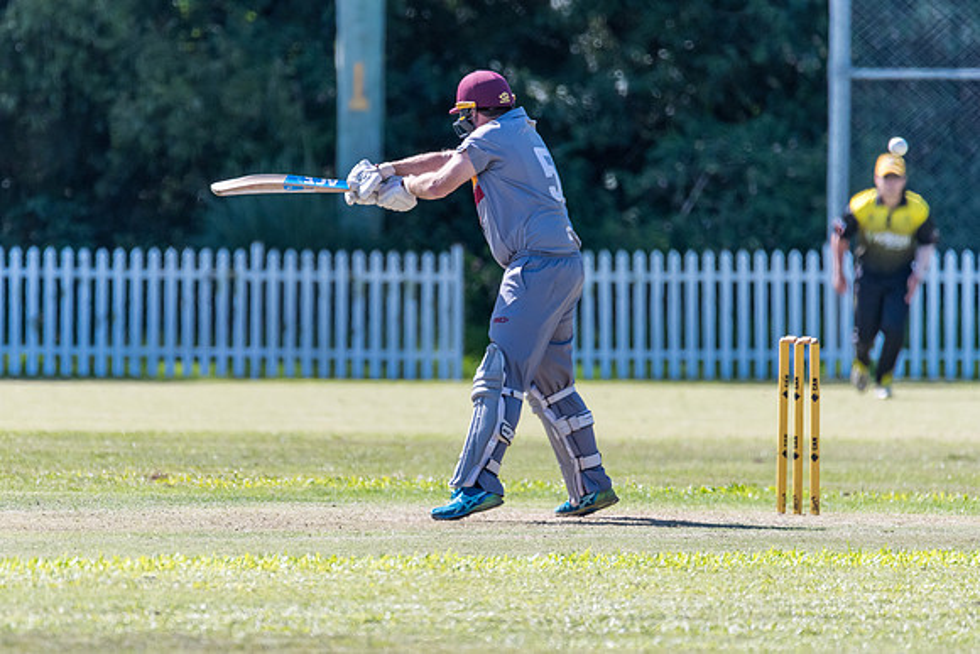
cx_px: 433
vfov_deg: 2.0
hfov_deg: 3.0
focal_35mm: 688
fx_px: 18724
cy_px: 339
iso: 1100
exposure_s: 1/2000
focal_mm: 600
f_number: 6.3
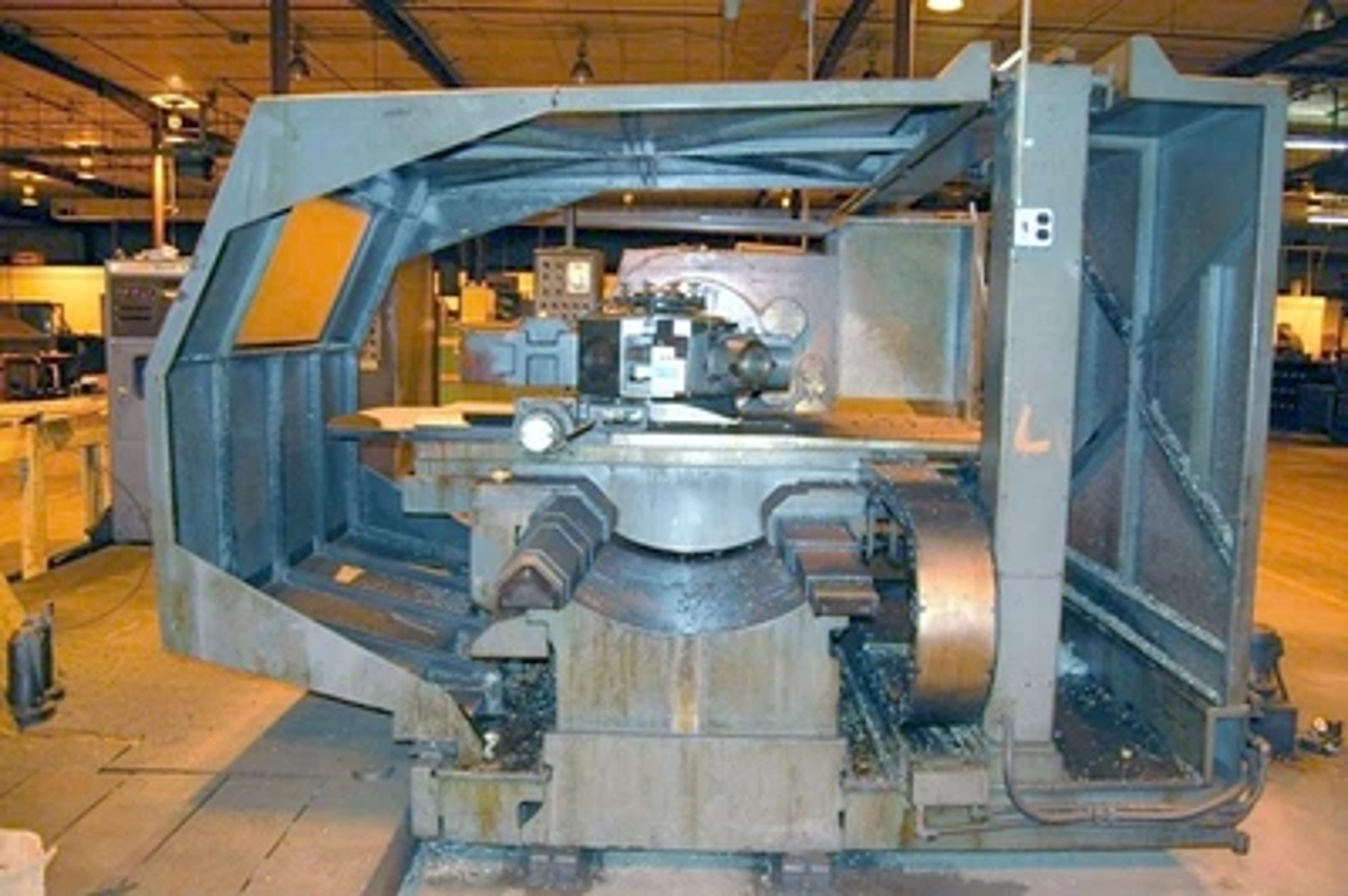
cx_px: 674
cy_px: 448
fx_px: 1010
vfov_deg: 47.9
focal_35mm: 27
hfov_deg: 67.4
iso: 400
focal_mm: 18
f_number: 3.5
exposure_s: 1/60
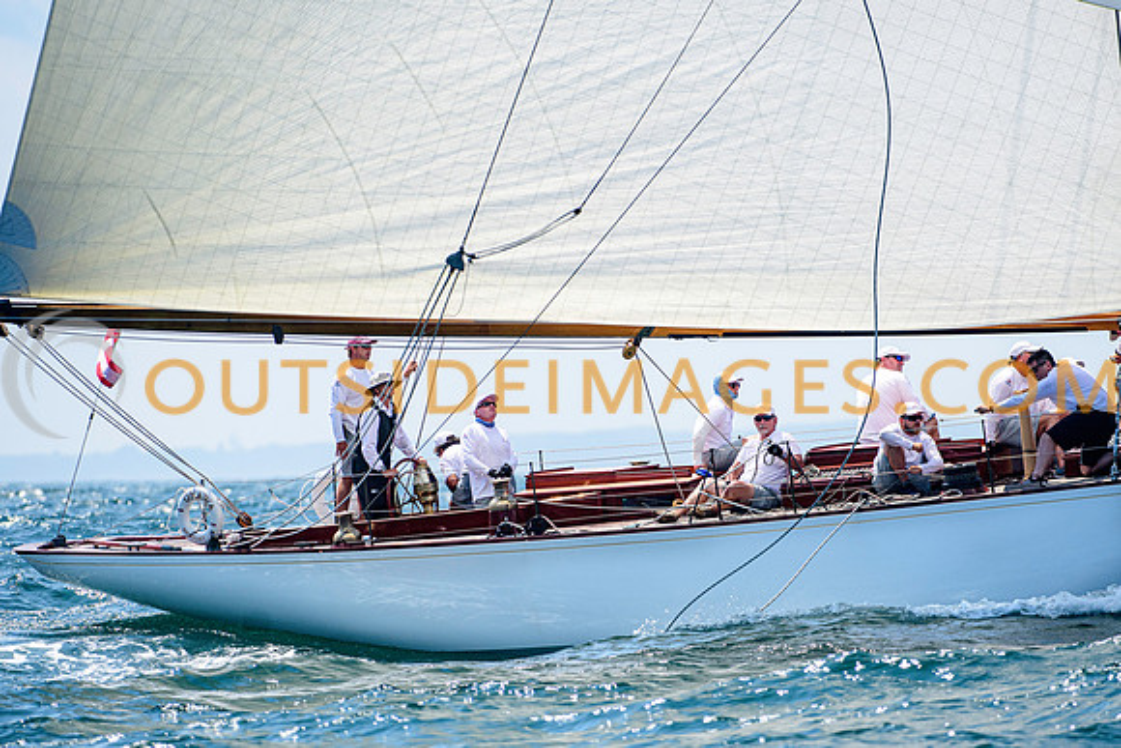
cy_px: 374
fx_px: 14015
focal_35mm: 450
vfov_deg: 3.1
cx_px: 560
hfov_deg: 4.6
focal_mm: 300
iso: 400
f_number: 5
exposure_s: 1/3200
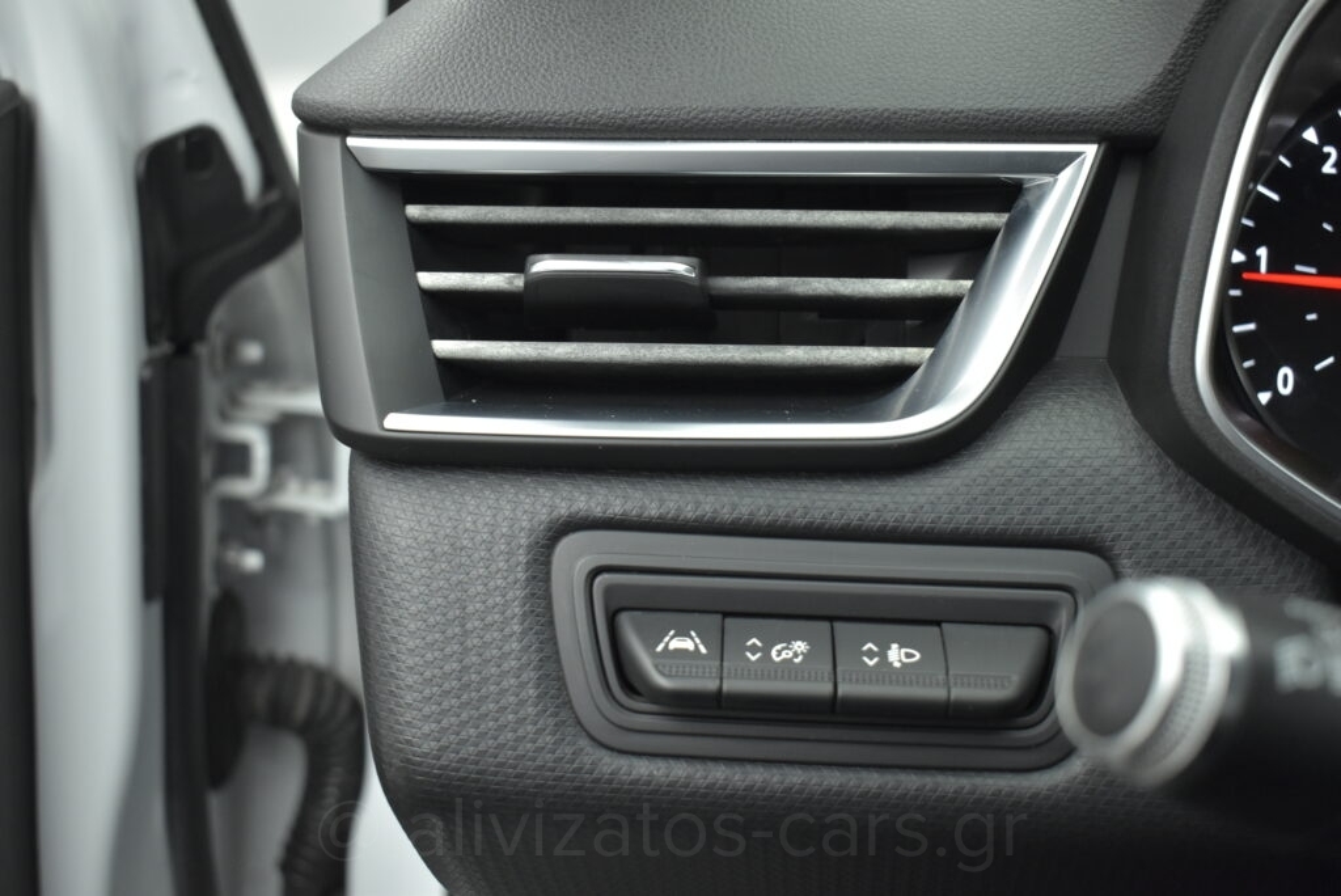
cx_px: 670
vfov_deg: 30.9
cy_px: 448
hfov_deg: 44.9
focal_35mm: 44
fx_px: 1621
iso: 1600
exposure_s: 1/50
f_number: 4.2
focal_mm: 29
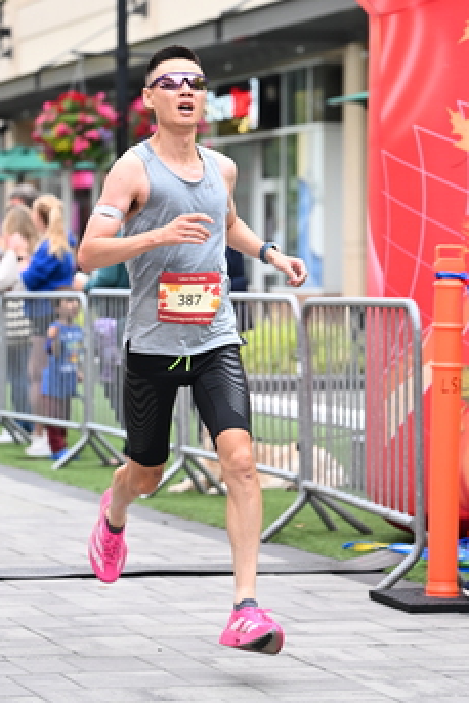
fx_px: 2694
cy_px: 236
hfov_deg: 9.9
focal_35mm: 138
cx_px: 251
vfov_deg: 14.8
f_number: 2.8
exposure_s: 1/800
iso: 1600
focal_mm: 86
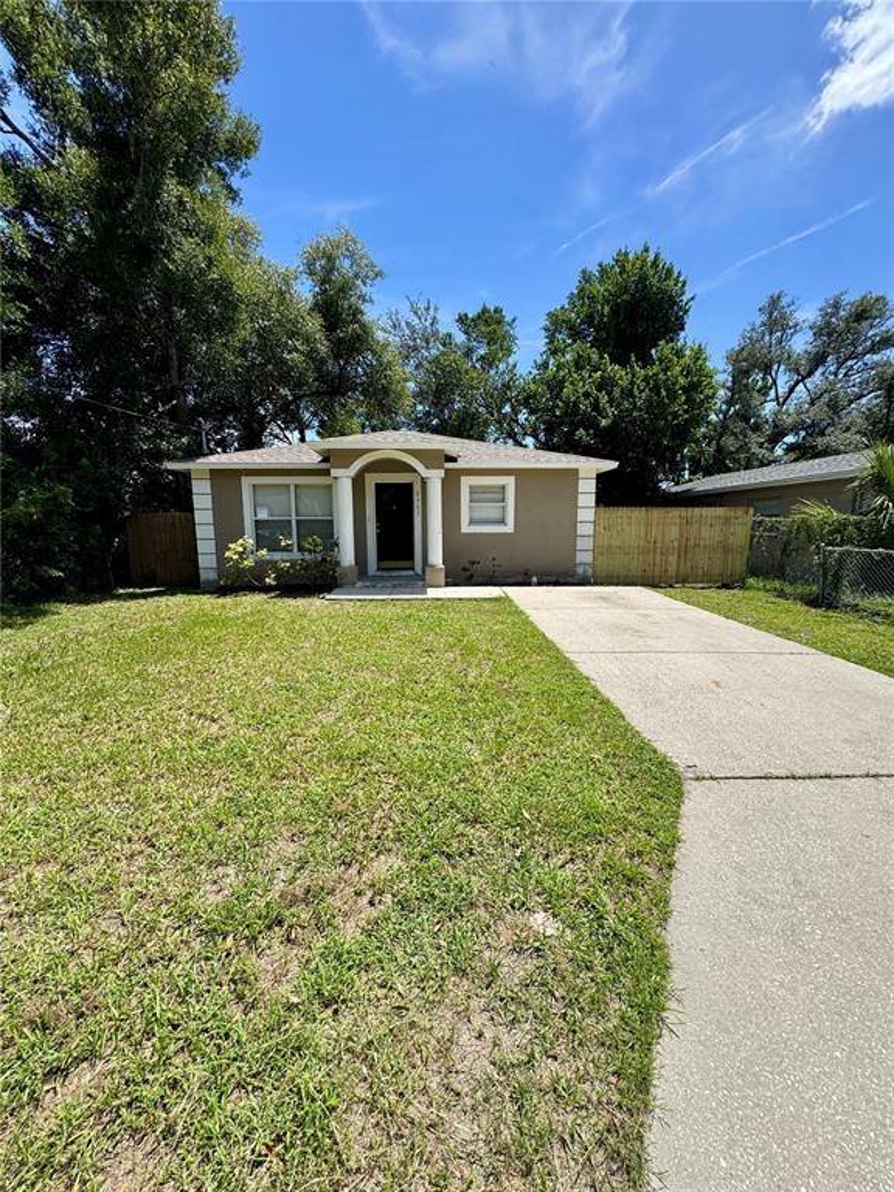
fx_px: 482
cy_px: 596
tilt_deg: -8.0
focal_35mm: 14
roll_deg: +1.1
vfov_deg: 102.1
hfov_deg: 85.7
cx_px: 447
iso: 40
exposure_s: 1/1299
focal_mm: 2.22
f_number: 2.2
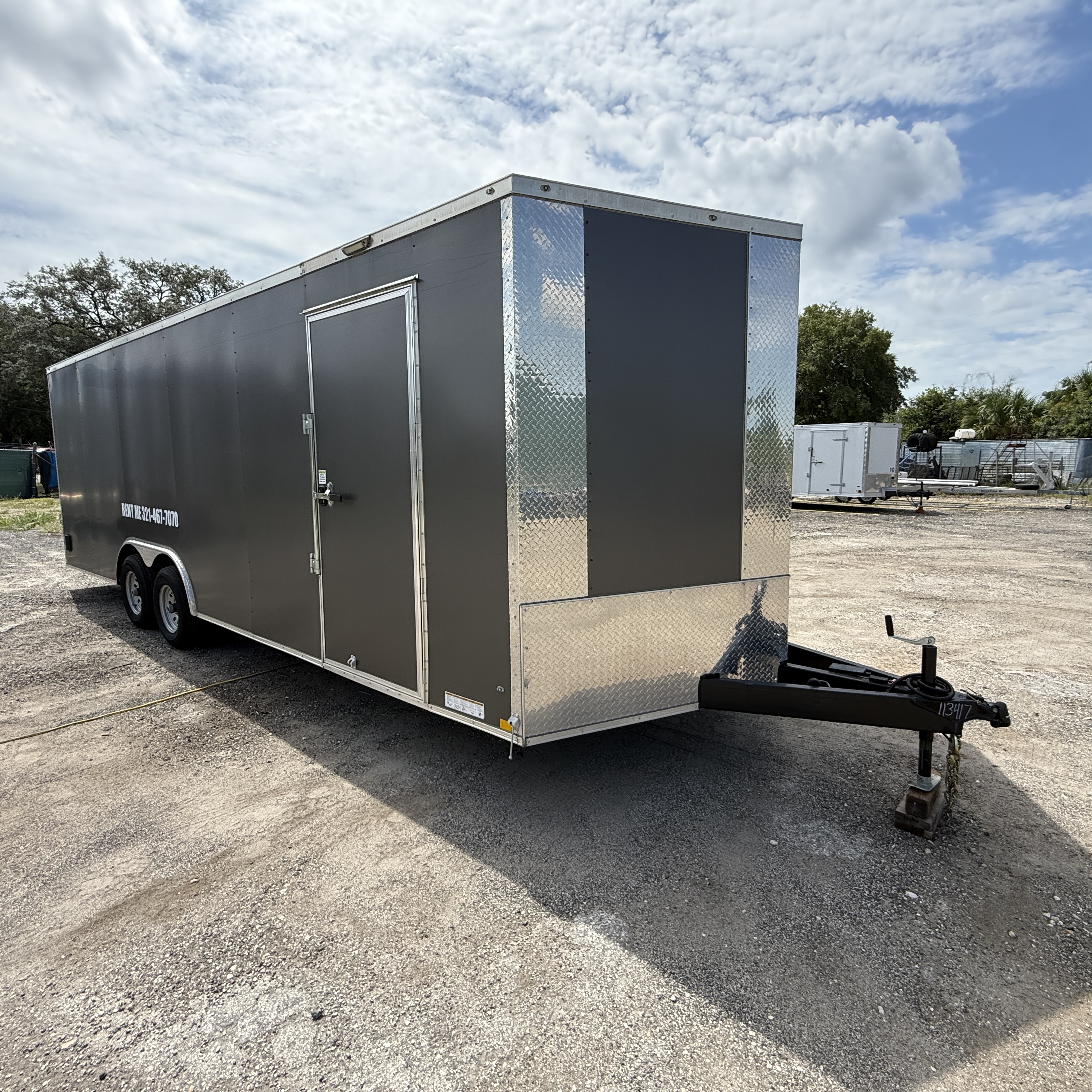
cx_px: 550
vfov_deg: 84.0
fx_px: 607
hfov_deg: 84.0
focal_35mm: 17
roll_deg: -0.4
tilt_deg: -6.6
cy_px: 534
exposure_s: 1/1399
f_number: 2.2
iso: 50
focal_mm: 2.22
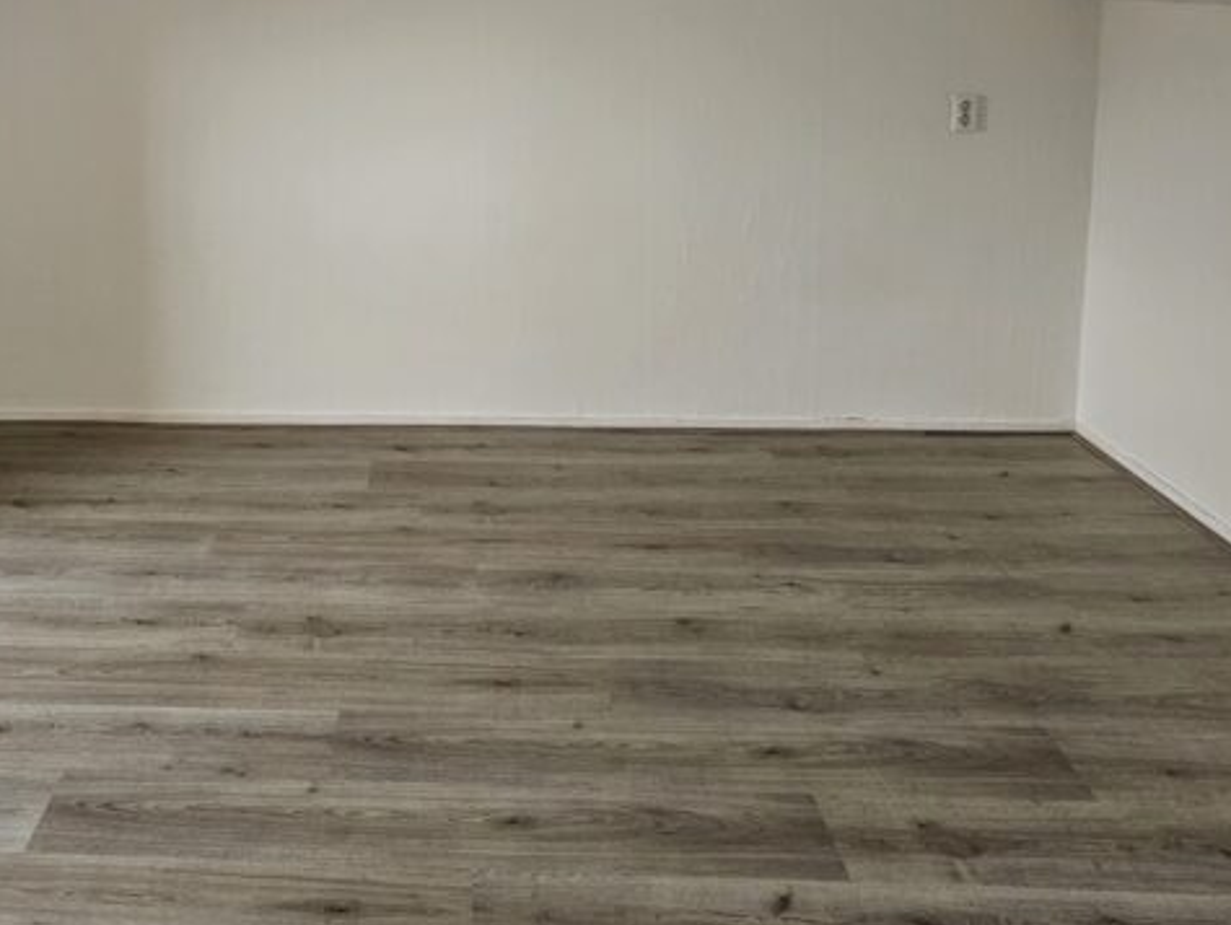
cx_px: 386
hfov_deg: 61.5
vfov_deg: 45.8
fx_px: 996
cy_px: 119
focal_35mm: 28
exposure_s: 1/71
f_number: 2.2
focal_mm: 2.2
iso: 125
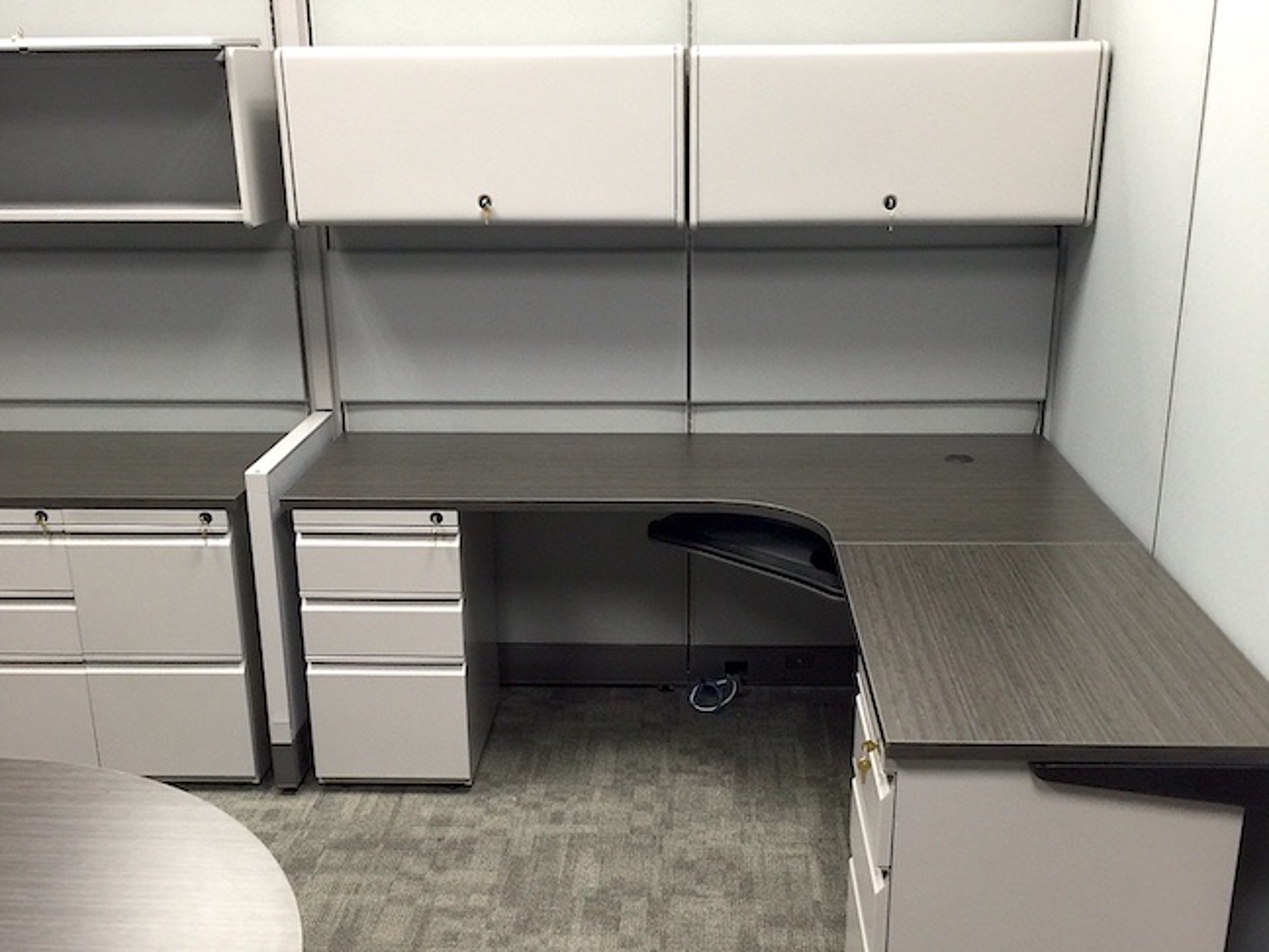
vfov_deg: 48.2
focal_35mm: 29
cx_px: 634
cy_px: 476
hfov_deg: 61.7
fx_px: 1063
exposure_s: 1/15
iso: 50
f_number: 2.2
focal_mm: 4.15
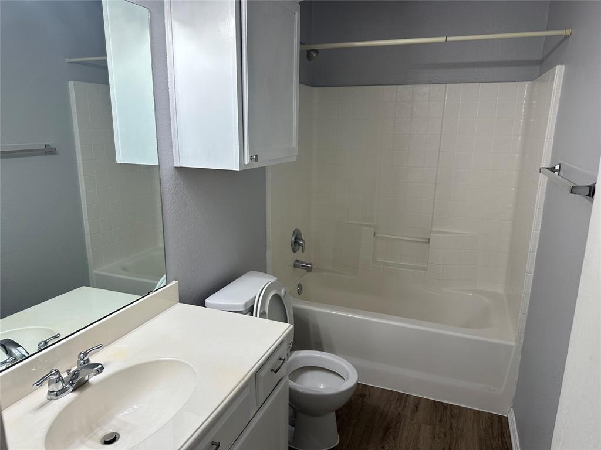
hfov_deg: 71.6
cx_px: 300
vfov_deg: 56.8
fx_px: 417
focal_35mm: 24
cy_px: 225
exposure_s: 1/193
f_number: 1.78
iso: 64
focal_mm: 6.86
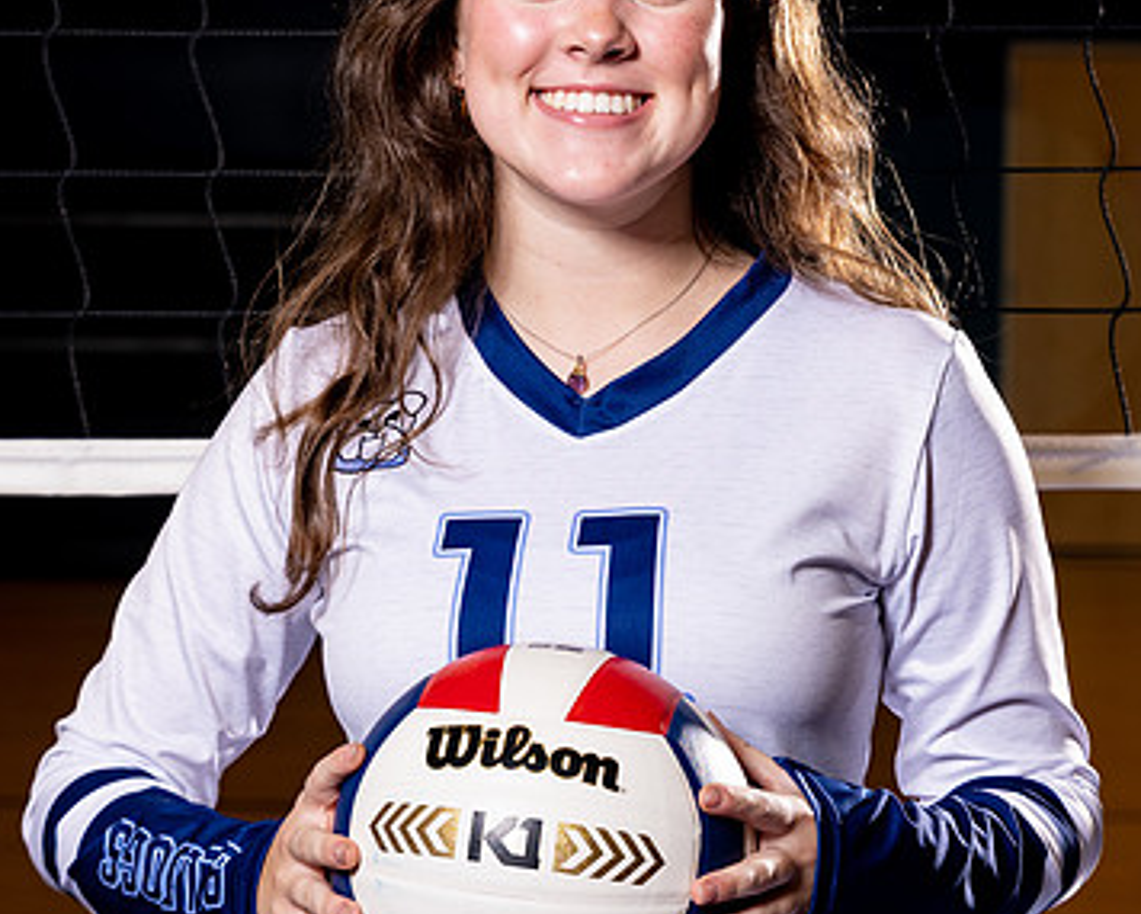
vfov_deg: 12.2
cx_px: 457
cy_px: 444
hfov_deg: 15.3
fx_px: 4256
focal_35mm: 126
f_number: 5.6
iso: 250
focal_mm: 65
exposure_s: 1/125
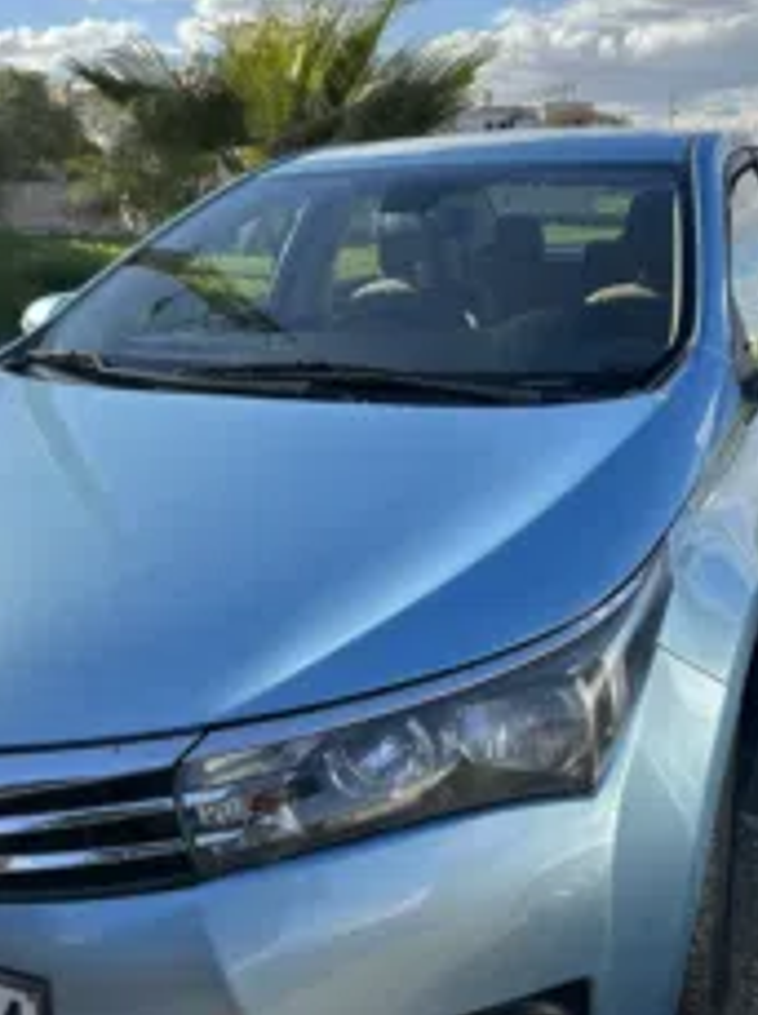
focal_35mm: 42
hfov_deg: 34.3
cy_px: 598
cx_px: 377
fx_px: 1230
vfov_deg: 44.7
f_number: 1.78
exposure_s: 1/2732
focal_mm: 6.86
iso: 80
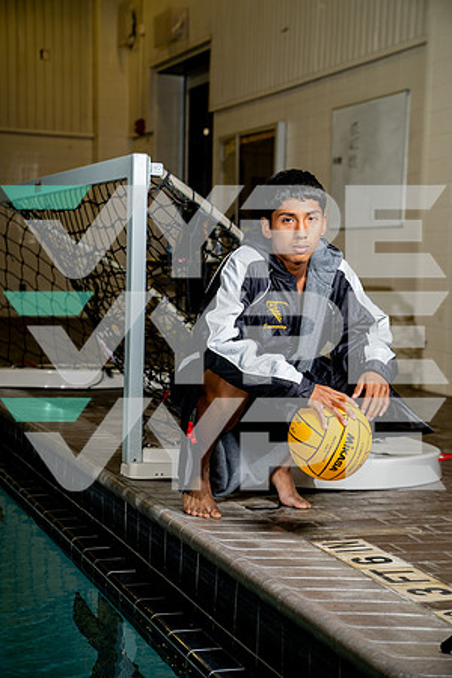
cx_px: 226
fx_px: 1318
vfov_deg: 28.8
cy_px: 339
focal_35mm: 70
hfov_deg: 19.5
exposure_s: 1/250
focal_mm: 70
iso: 100
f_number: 4.5
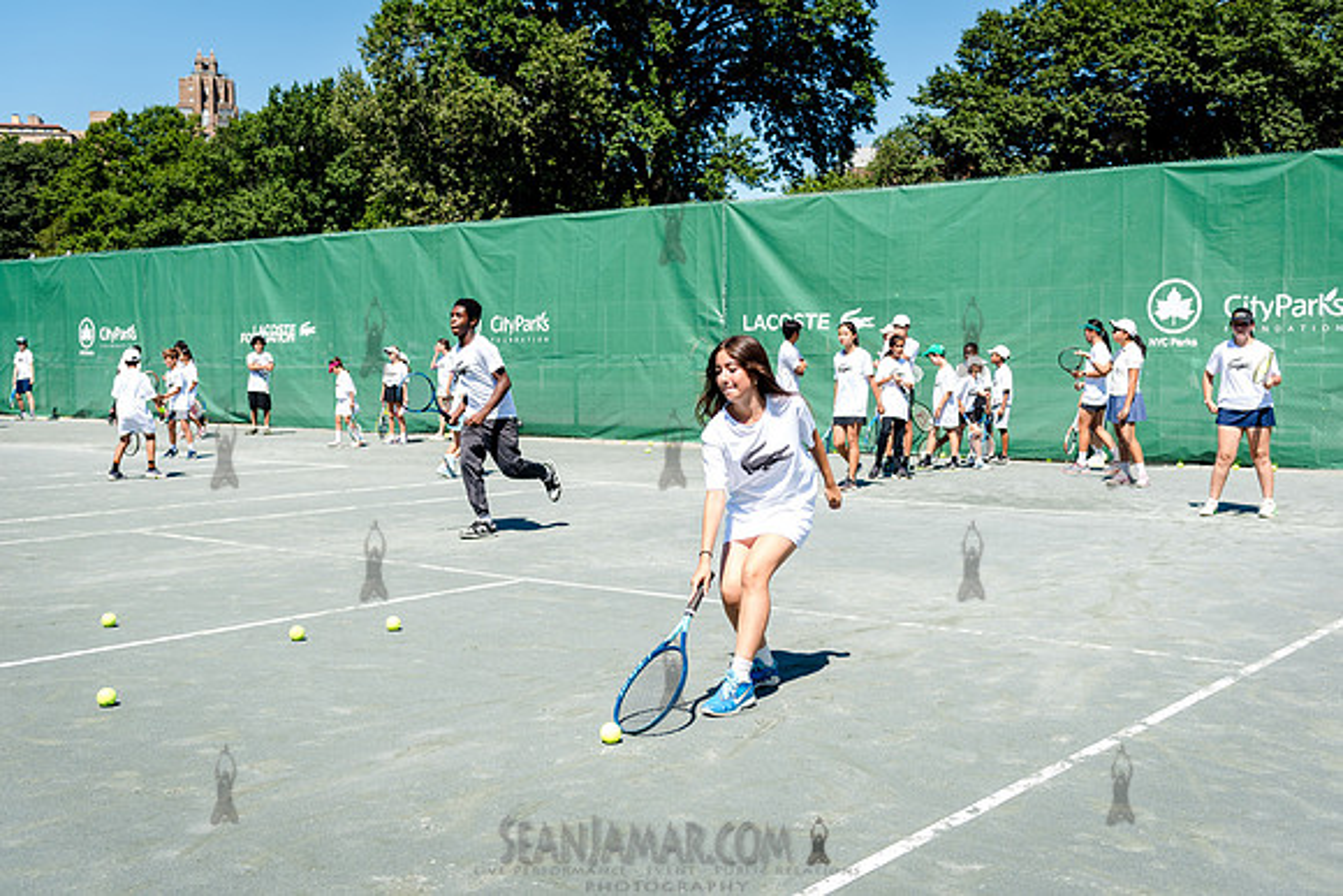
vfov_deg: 34.3
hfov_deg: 49.7
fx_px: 1451
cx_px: 672
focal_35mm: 39
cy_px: 448
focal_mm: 38
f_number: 3.5
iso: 200
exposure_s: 1/1250
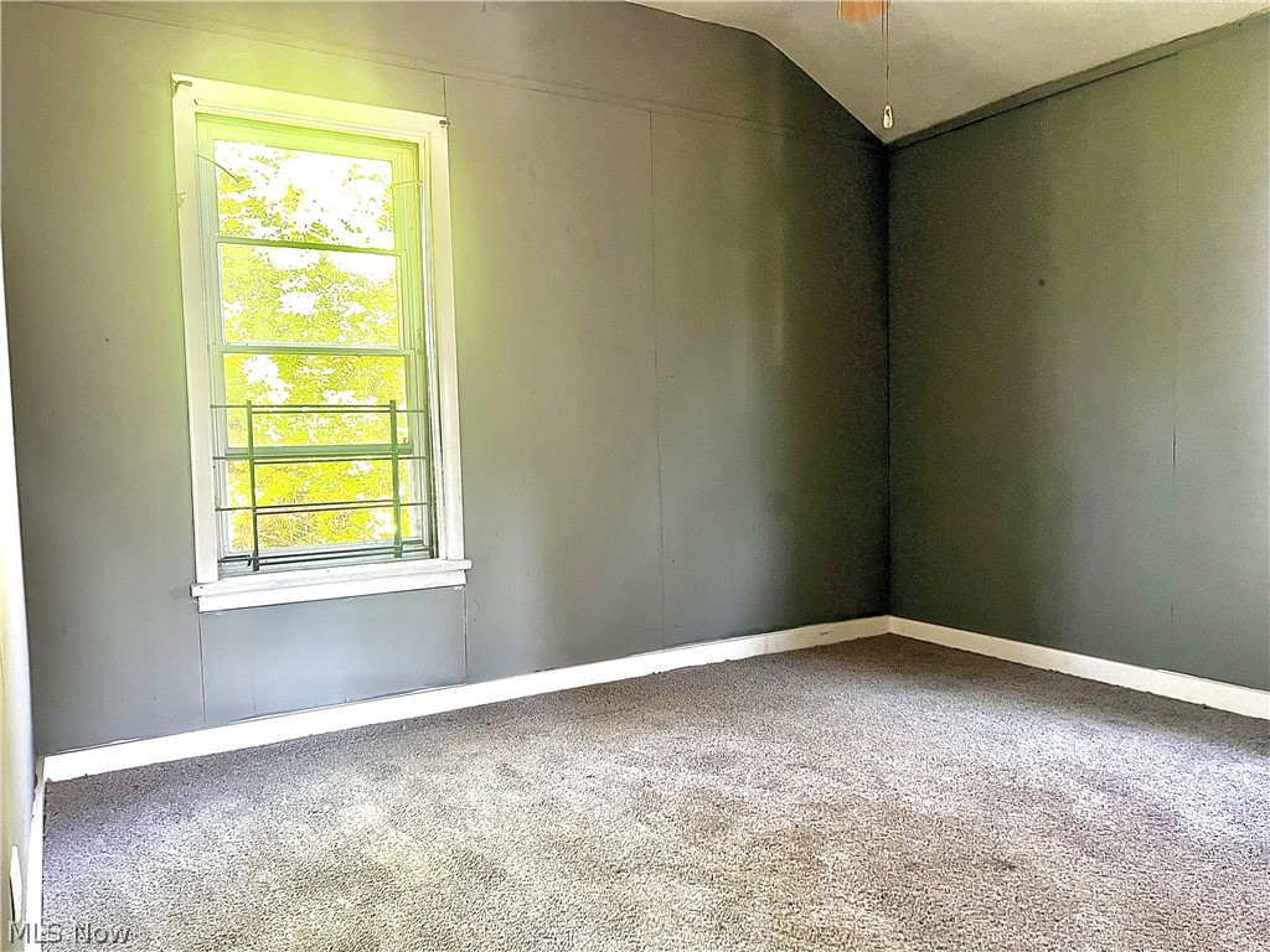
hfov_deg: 67.3
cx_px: 635
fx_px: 954
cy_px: 476
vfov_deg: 53.1
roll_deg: +1.3
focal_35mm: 26
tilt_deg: -5.1
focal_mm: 5.7
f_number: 1.5
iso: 250
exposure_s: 1/60
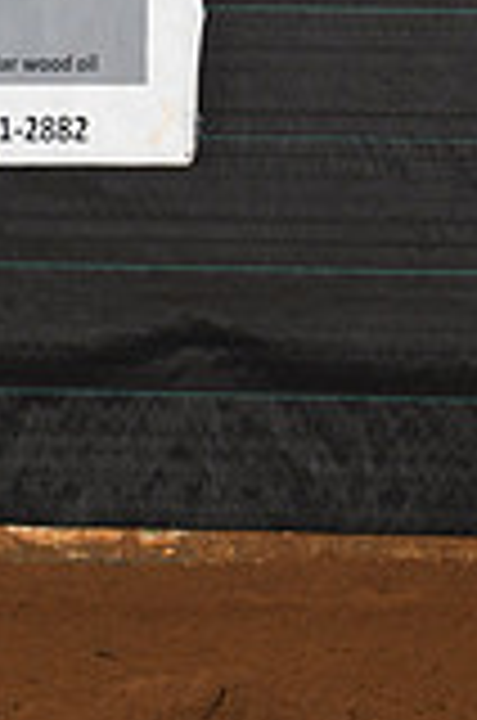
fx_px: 15968
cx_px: 1287
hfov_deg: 1.7
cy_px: 259
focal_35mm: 800
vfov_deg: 2.6
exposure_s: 1/250
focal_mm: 220
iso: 1000
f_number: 6.3
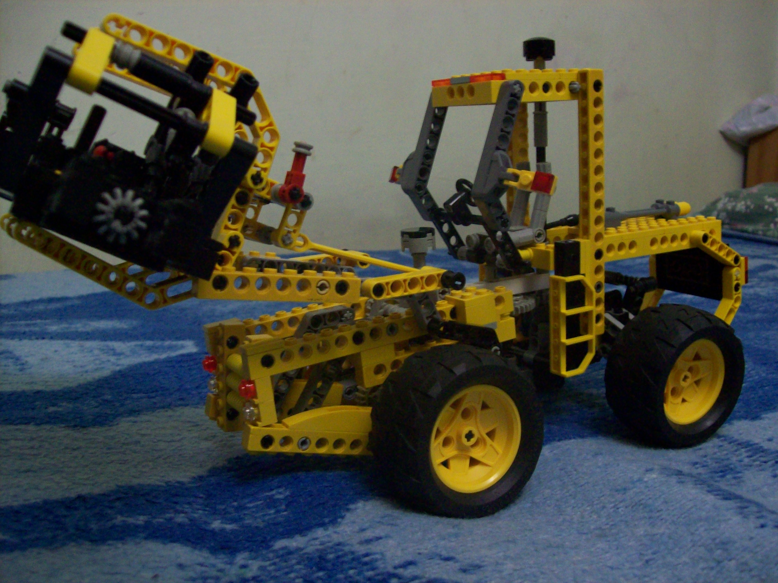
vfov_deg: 39.6
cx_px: 389
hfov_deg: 51.4
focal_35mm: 36
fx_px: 809
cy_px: 292
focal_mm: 6
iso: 200
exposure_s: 1/8
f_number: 2.7
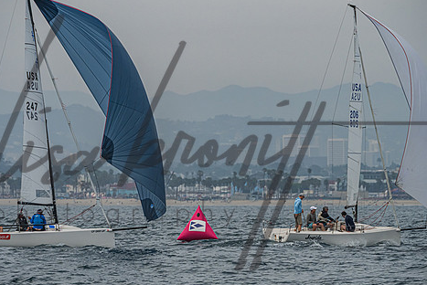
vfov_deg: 3.9
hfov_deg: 5.9
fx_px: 4154
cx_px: 195
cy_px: 162
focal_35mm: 350
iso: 500
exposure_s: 1/4000
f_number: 8
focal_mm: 240
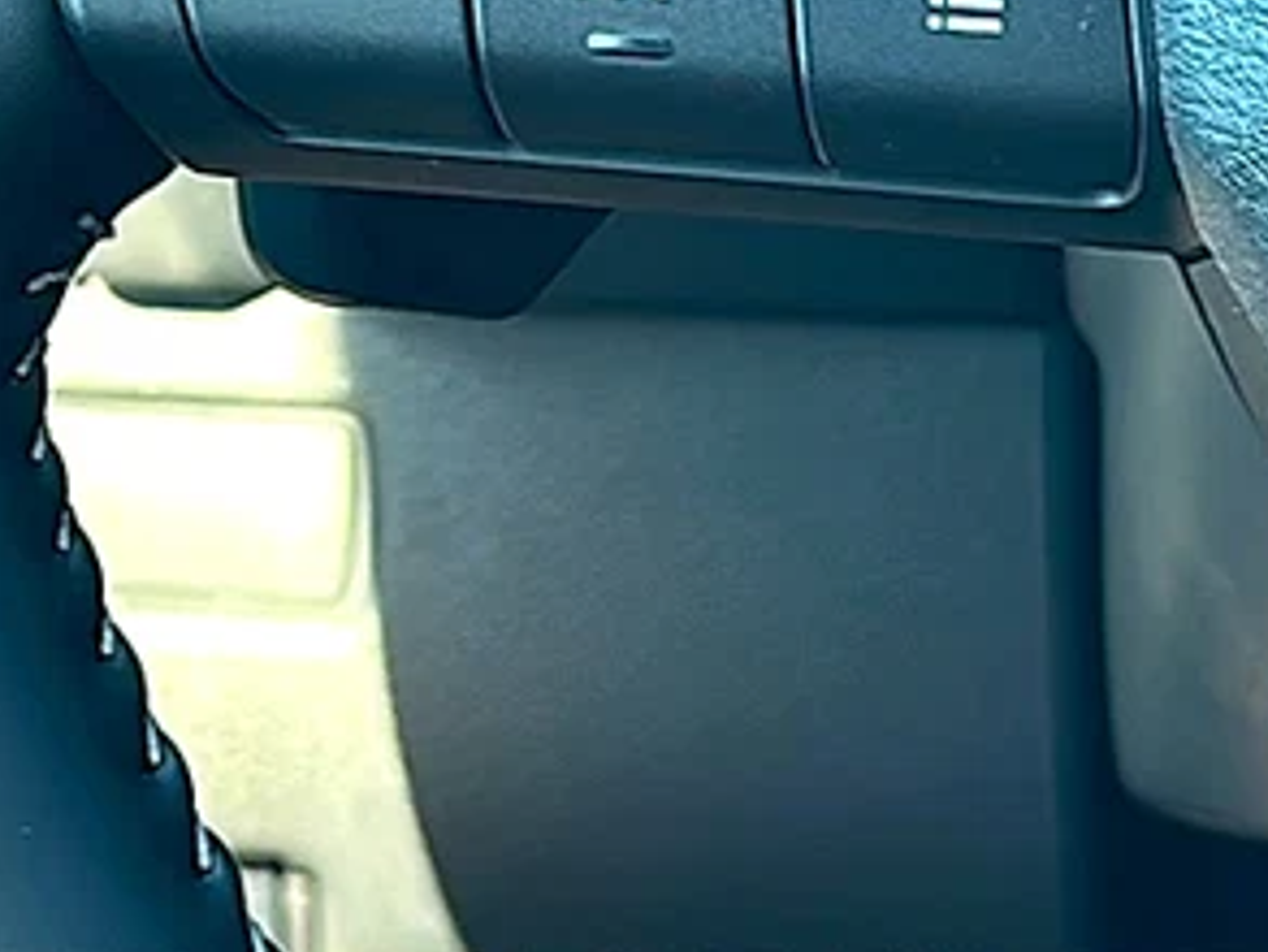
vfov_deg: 13.7
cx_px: 493
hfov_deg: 18.7
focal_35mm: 105
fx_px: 3848
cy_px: -171
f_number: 1.78
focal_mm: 6.86
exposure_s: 1/102
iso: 64
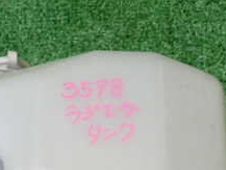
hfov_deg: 23.5
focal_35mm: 83
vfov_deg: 16.7
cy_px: 225
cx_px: 118
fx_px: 542
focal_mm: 5.4
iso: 200
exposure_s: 1/50
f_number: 2.3
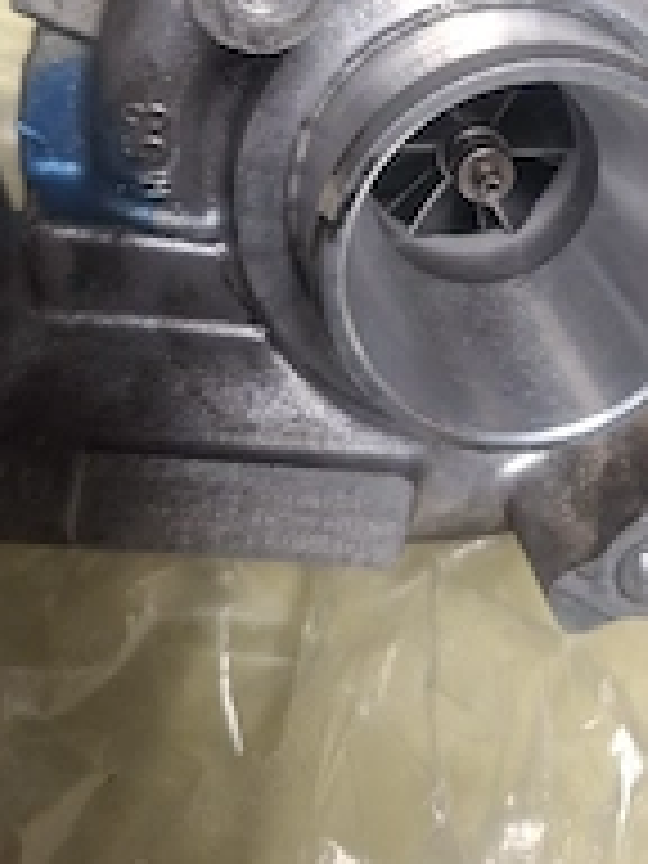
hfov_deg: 30.1
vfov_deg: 37.1
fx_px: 1198
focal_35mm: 48
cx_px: 414
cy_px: 86
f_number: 1.8
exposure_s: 1/33
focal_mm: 5.54
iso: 320
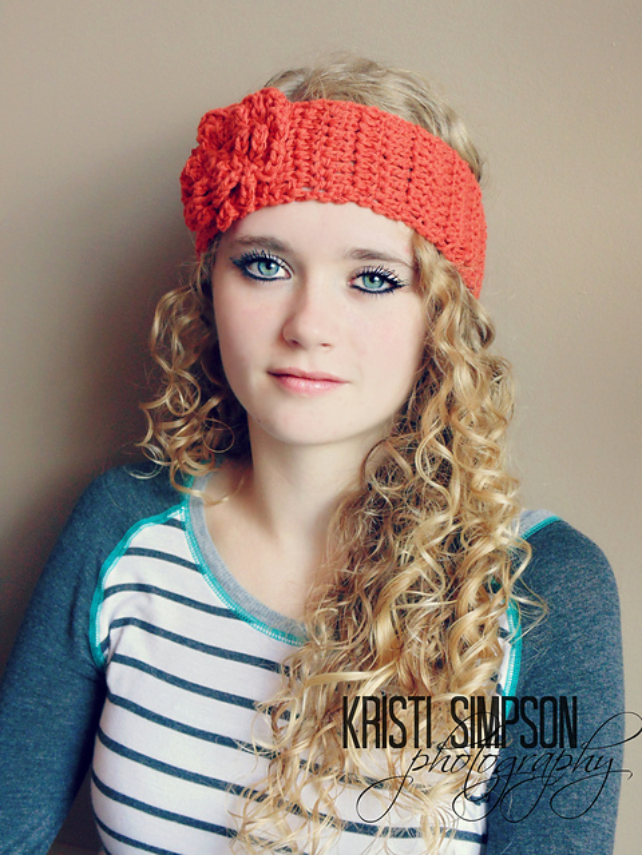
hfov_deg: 27.5
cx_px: 321
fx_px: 1311
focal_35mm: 53
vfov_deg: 36.2
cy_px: 428
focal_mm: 9.5
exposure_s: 1/30
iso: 160
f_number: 3.9
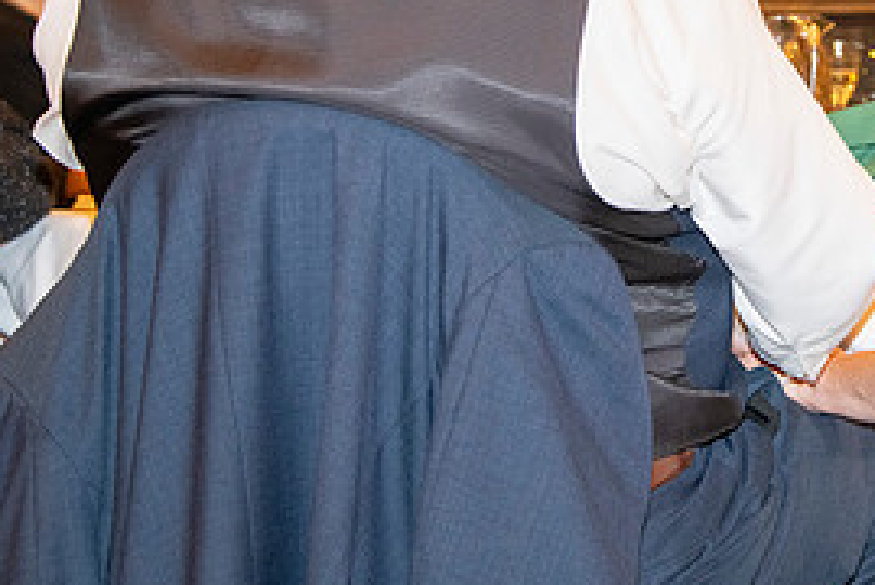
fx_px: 4720
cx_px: 800
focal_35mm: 194
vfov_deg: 7.1
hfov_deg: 10.5
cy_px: -11
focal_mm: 90
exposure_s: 1/60
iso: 2000
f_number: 5.6
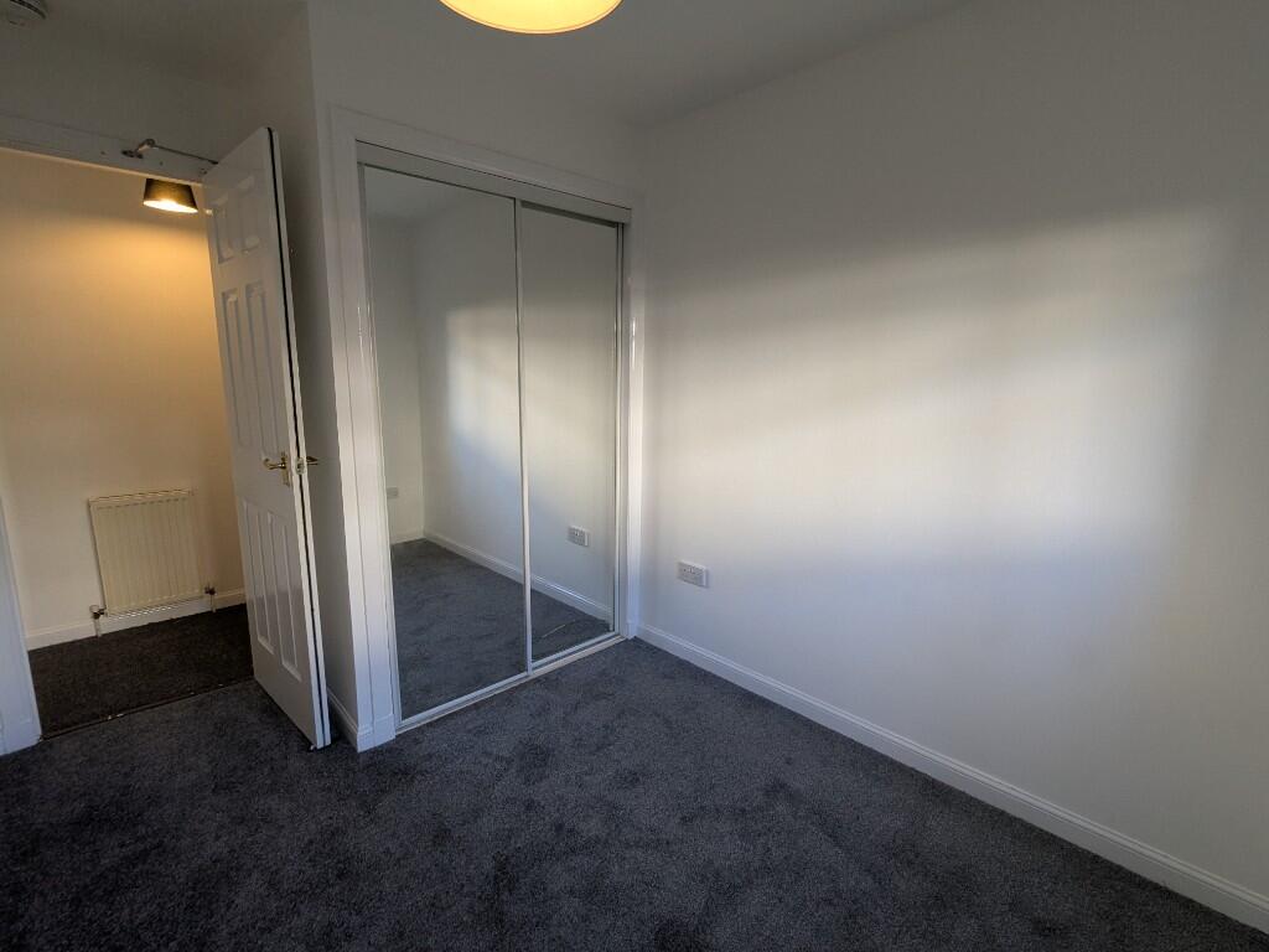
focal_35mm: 16
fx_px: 587
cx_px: 634
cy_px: 476
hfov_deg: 94.5
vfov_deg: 78.1
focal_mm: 2.35
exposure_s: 1/50
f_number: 2.2
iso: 114
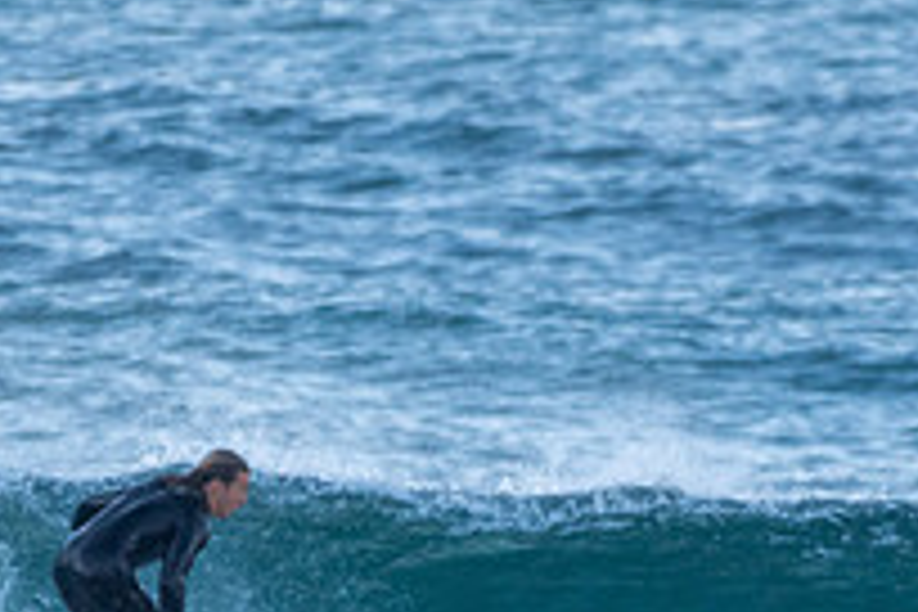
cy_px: 691
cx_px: 400
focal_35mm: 2135
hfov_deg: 1.0
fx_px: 54438
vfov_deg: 0.6
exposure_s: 1/1250
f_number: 5.6
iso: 1100
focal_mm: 500
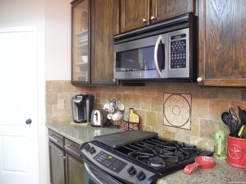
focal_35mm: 28
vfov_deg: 49.7
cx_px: 123
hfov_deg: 63.4
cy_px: 92
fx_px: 199
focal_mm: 6
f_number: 2.8
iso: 400
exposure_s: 1/6
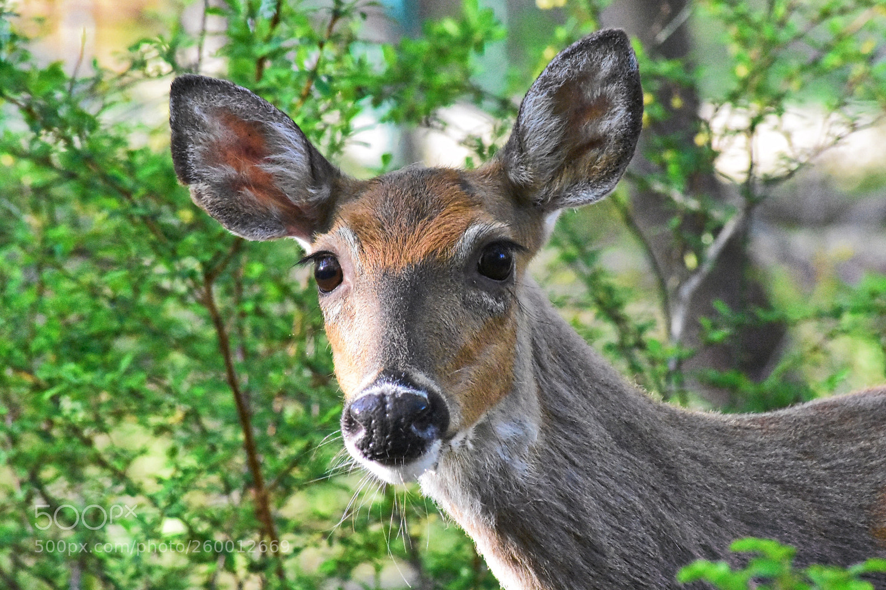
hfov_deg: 4.6
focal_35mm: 450
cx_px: 443
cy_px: 295
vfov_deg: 3.1
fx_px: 11072
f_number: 11
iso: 16000
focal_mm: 300
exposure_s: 1/640
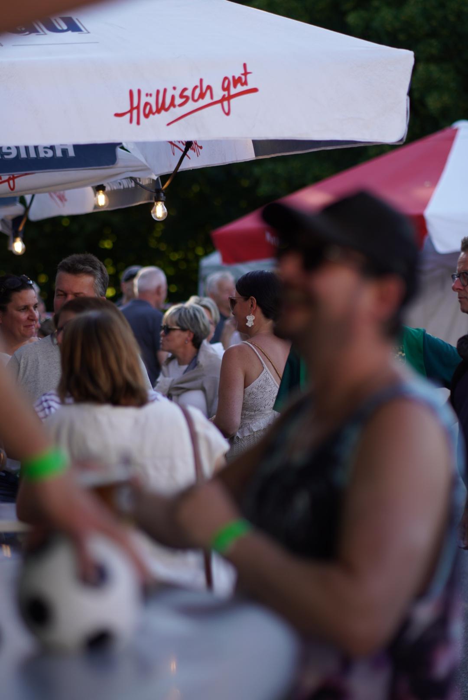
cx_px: 234
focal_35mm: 128
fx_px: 2482
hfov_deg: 10.8
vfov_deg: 16.1
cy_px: 350
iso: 100
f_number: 2
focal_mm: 85
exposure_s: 1/800
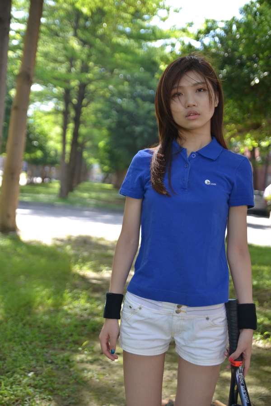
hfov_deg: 21.6
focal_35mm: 63
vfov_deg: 31.9
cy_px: 203
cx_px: 136
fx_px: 711
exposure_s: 1/125
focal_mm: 42
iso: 100
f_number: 2.8
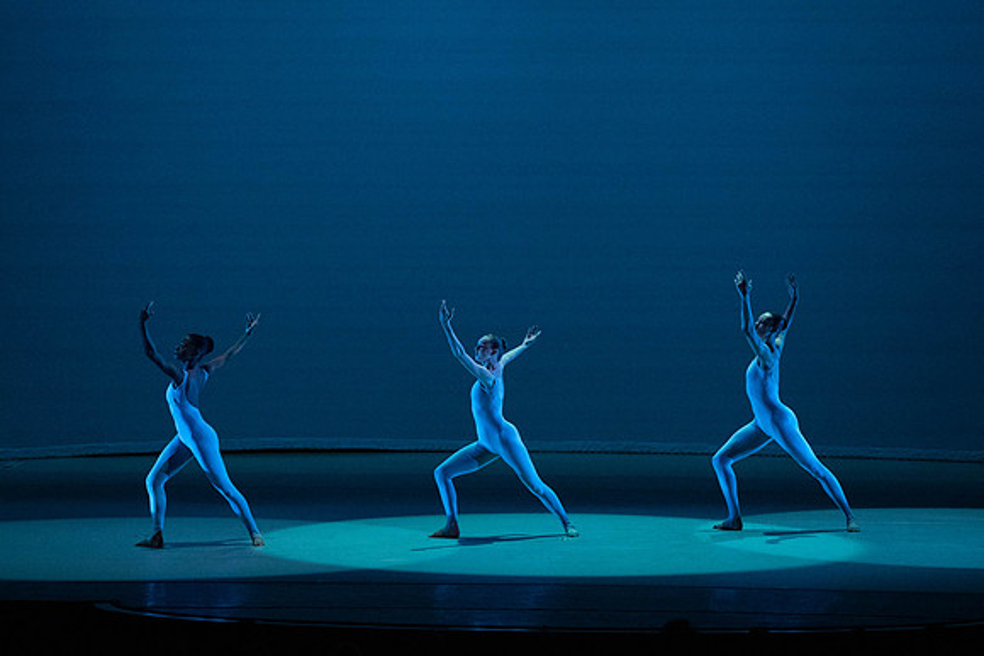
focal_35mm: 168
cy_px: 328
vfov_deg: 8.2
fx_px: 4593
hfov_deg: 12.2
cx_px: 492
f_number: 5.6
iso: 16000
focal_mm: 168
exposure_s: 1/400
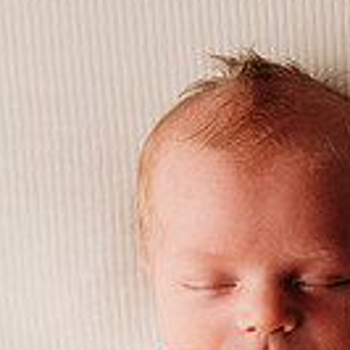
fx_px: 1018
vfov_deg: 19.0
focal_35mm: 89
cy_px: 343
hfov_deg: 19.4
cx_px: 261
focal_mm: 24
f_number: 2.8
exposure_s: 1/160
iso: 80
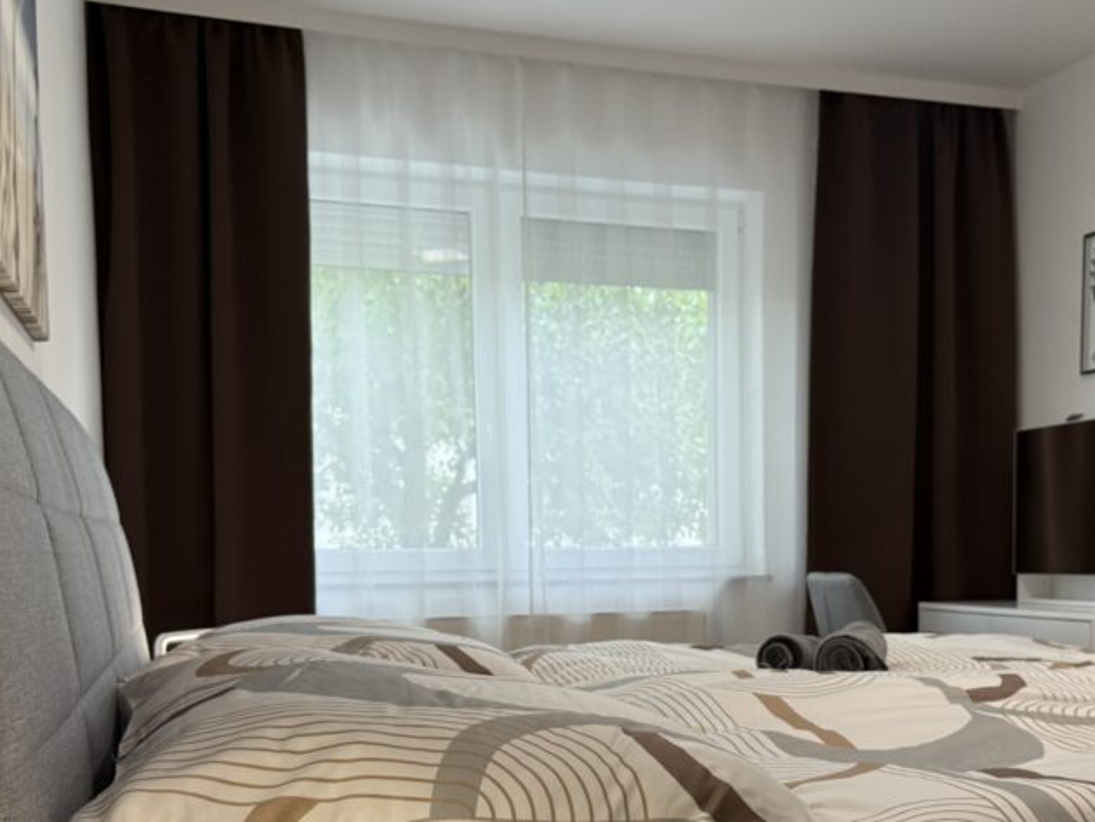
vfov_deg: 36.0
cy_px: 613
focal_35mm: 39
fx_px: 1234
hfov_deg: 47.7
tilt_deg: -2.5
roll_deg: +1.1
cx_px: 638
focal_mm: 6.76
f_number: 1.78
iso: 200
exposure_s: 1/117
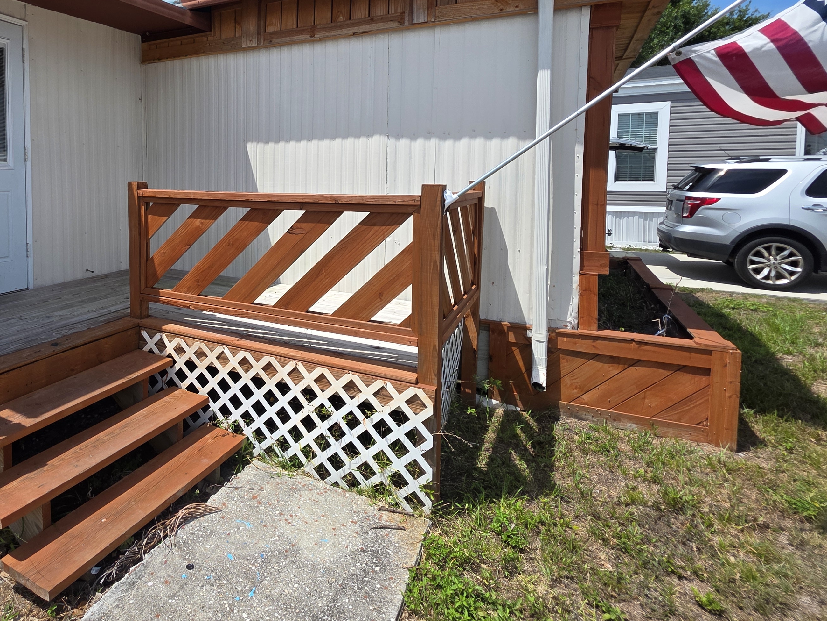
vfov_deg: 64.5
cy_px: 213
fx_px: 478
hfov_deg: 78.6
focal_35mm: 20
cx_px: 264
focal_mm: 2.2
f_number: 1.9
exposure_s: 1/2228
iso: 40
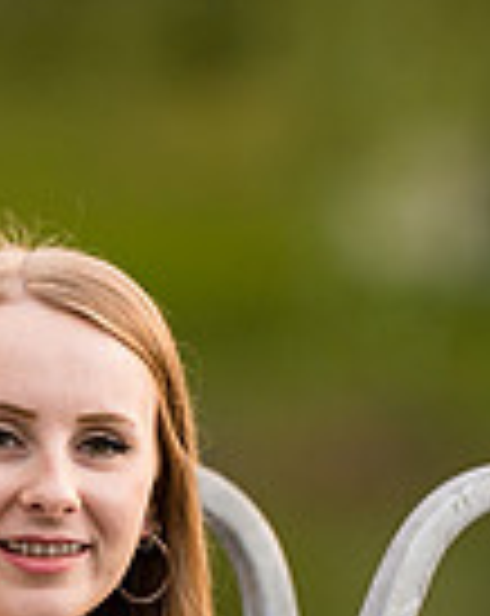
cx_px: -42
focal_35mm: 1241
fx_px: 22572
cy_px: 480
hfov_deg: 1.2
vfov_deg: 1.6
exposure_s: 1/200
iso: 320
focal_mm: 200
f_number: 2.8
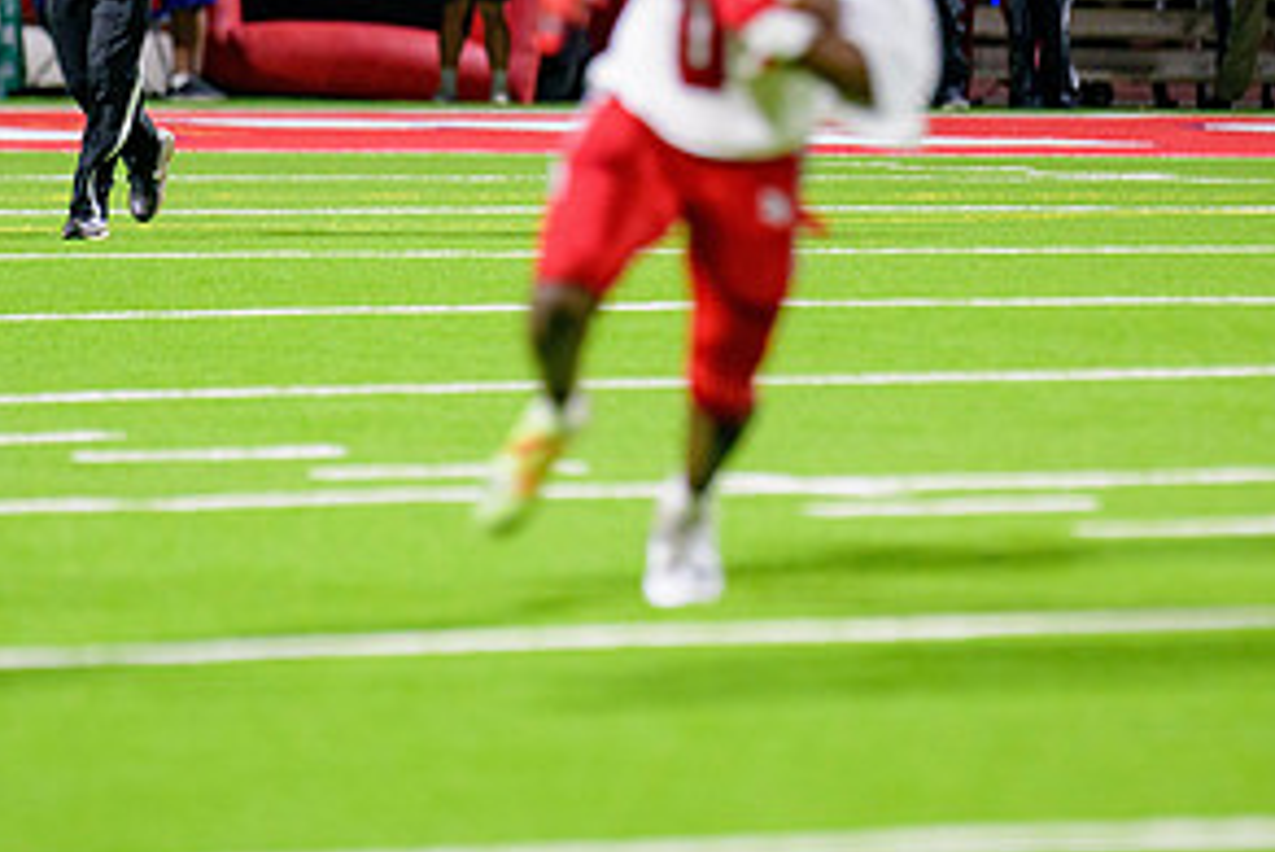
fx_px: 17575
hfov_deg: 4.2
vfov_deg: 2.8
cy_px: 72
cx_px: 555
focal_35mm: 496
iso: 2000
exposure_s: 1/250
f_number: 2.8
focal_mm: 250
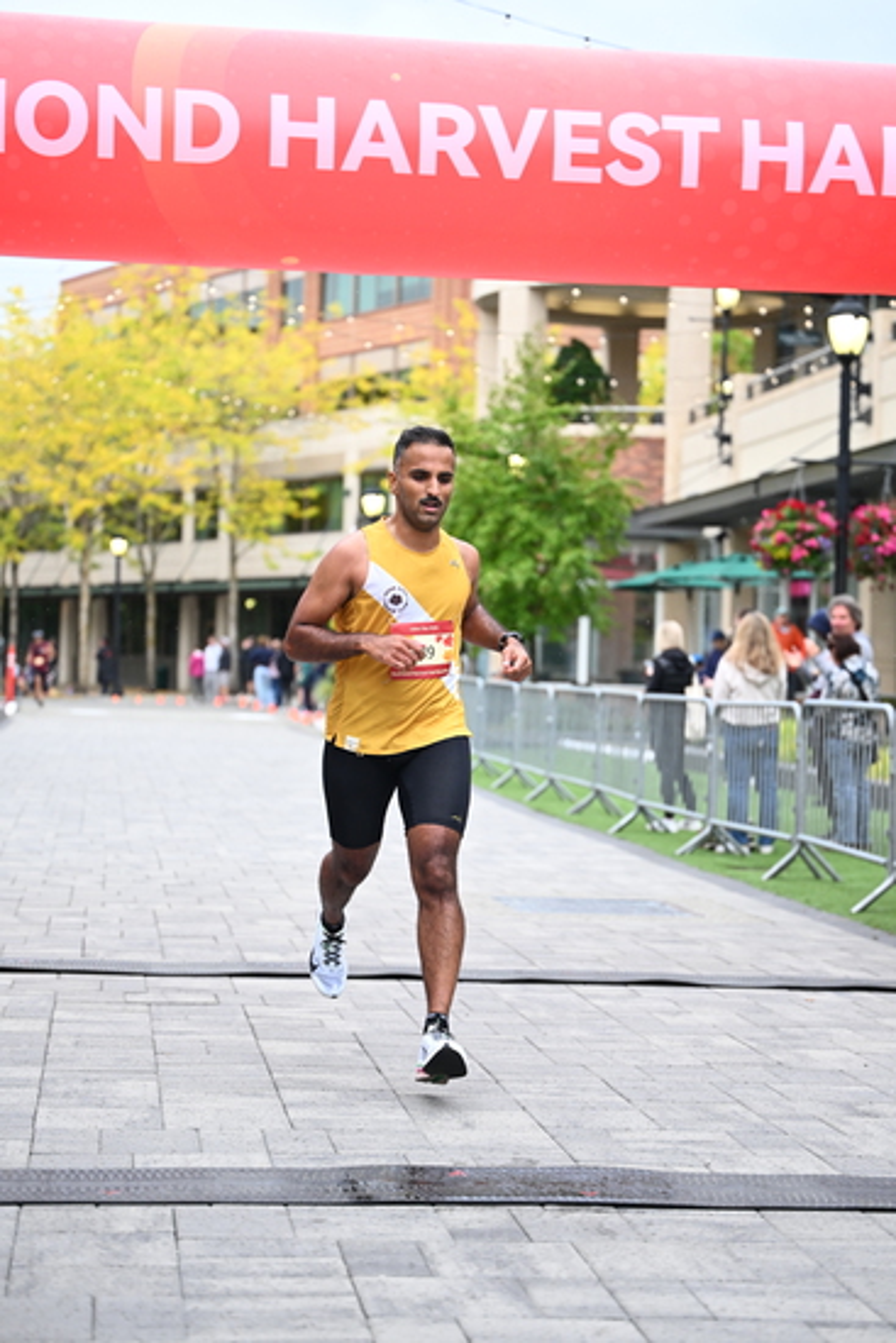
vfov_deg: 28.8
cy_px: 672
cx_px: 448
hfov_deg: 19.5
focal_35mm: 70
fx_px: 2611
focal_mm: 70
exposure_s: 1/1250
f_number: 2.8
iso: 1250
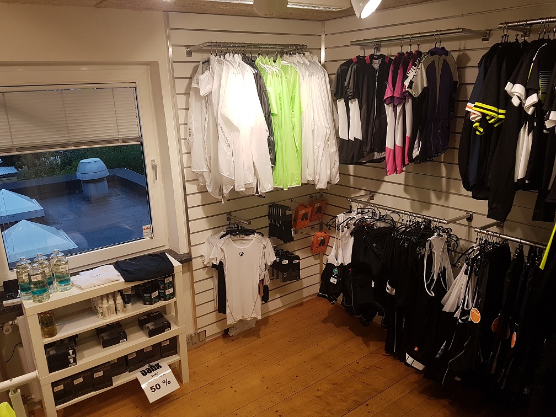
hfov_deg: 67.3
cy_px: 208
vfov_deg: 53.1
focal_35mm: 26
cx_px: 278
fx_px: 418
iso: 64
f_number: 1.7
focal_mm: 4.2
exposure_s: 1/100
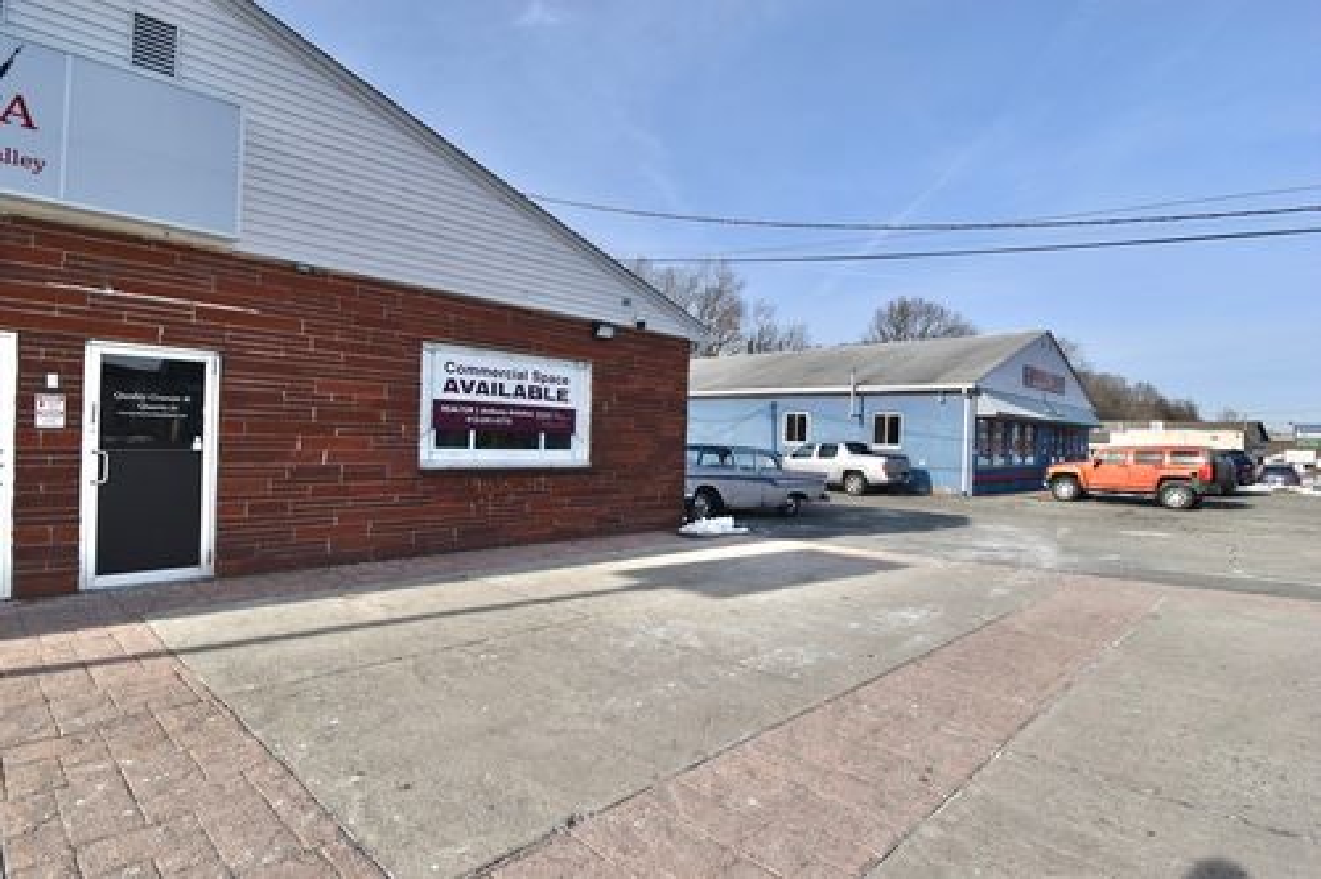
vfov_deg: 63.2
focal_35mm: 20
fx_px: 715
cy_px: 440
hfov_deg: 85.4
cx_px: 660
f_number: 10
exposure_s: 1/200
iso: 100
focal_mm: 13
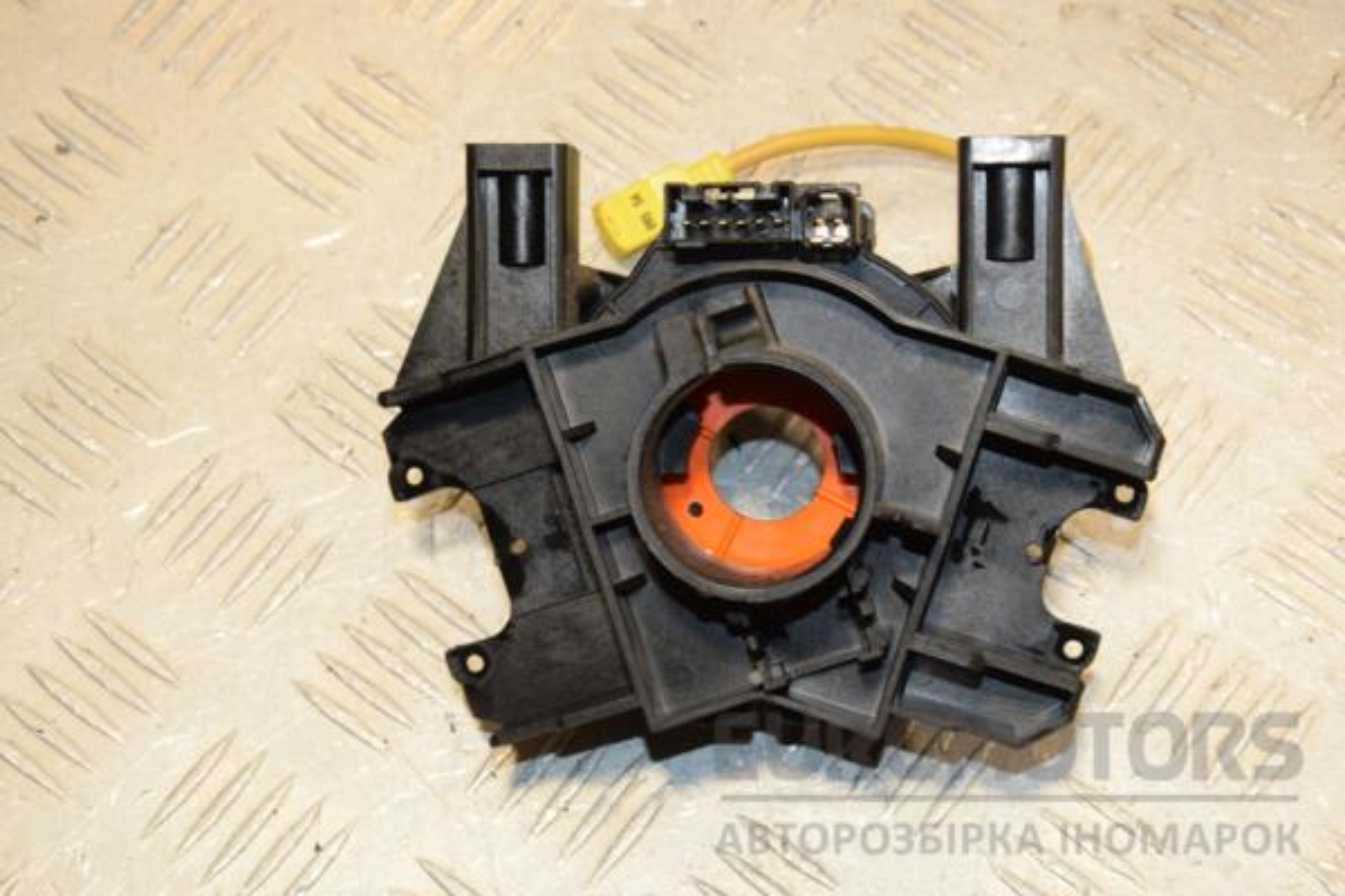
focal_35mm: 78
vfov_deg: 17.5
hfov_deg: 26.0
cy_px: 448
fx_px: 2914
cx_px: 672
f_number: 8
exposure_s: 1/200
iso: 800
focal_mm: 52
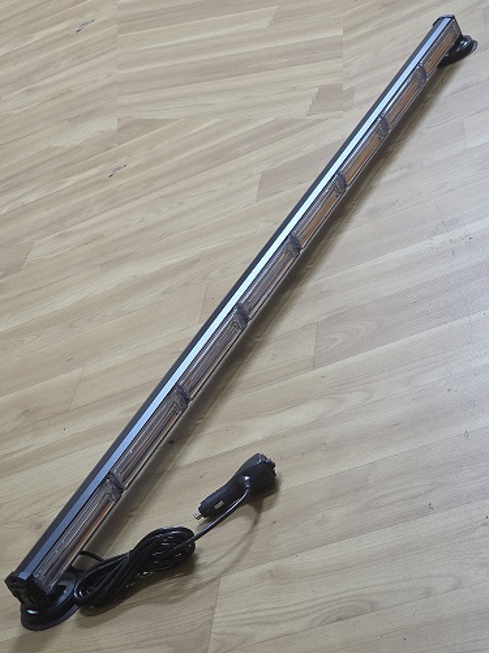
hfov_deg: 21.3
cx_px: 244
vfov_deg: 28.2
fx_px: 1300
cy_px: 326
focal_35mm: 69
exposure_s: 1/33.3
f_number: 2.4
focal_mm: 7.9
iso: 400
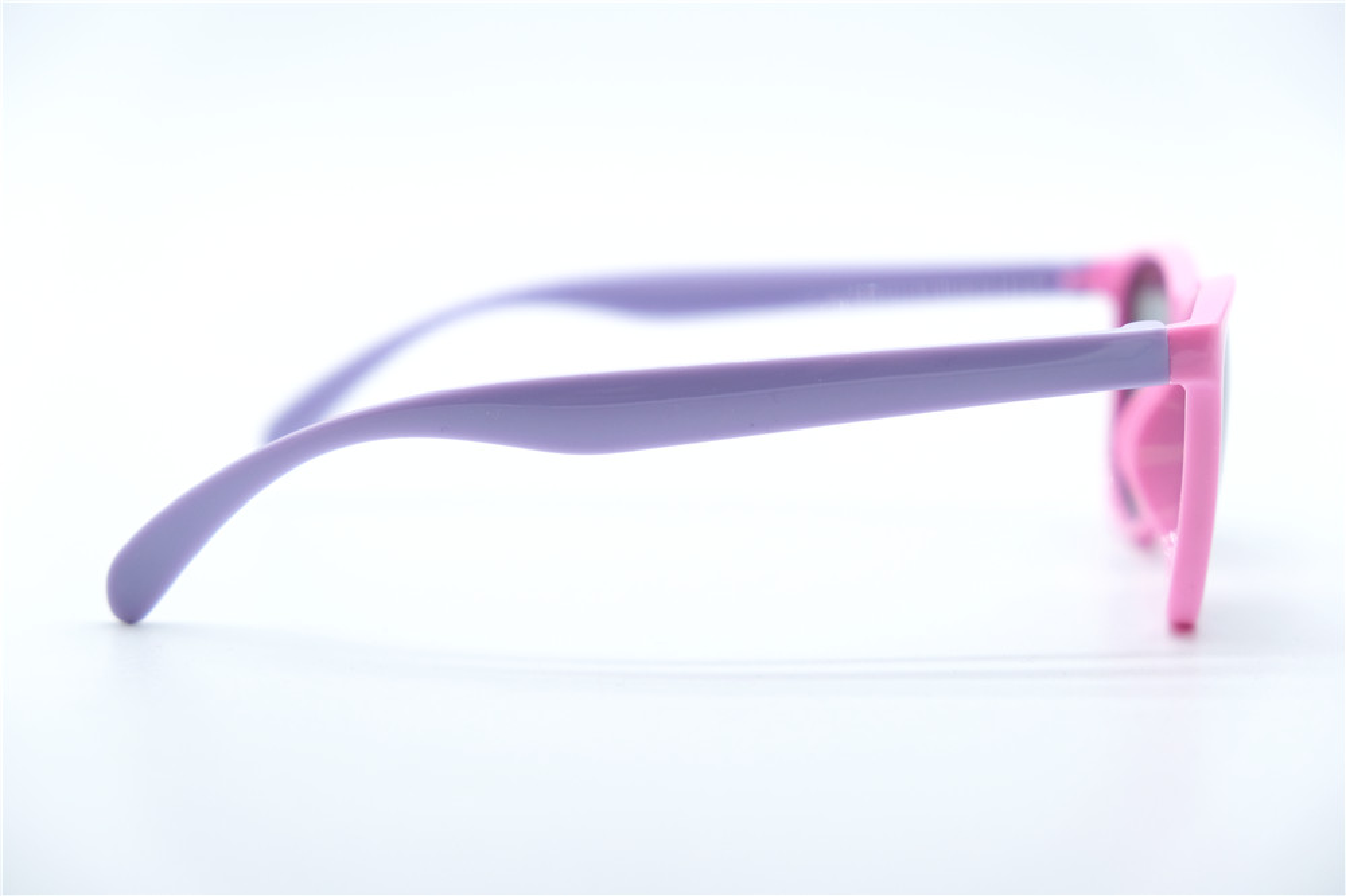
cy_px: 448
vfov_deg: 16.4
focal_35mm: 83
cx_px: 673
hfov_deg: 24.5
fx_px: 3102
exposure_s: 1/1000
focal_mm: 55
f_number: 4
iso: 640
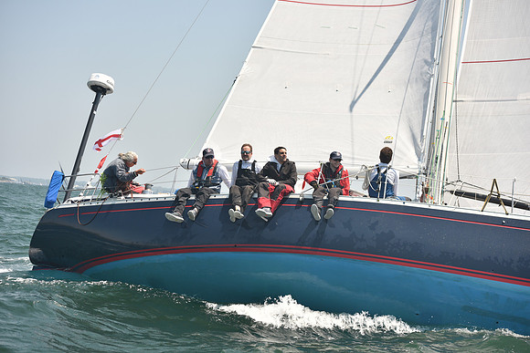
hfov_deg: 28.8
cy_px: 176
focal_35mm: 70
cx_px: 265
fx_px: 1031
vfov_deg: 19.5
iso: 250
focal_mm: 70
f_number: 4
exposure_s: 1/640
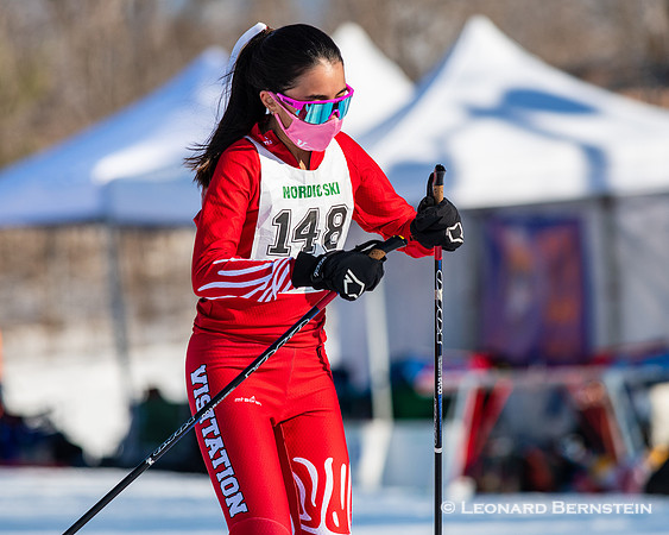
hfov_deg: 3.8
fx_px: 10031
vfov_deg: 3.1
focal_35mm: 507
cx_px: 352
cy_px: 268
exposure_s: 1/2000
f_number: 5
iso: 400
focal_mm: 300
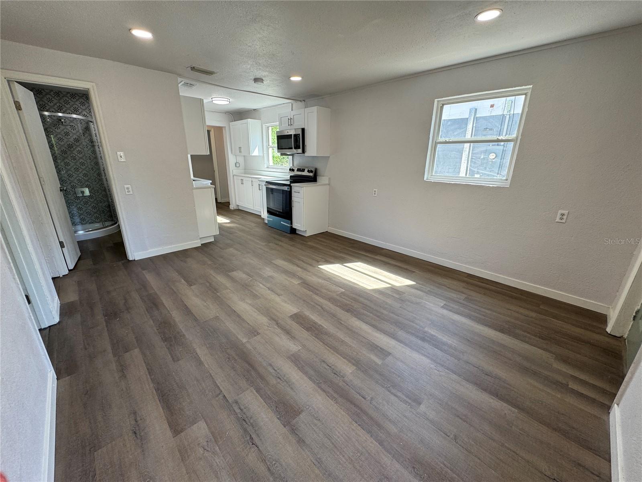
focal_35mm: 14
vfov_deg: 85.7
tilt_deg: -18.4
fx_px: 260
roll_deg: -0.3
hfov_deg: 102.1
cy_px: 241
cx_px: 321
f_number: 2.2
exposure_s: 1/99
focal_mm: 2.22
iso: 64
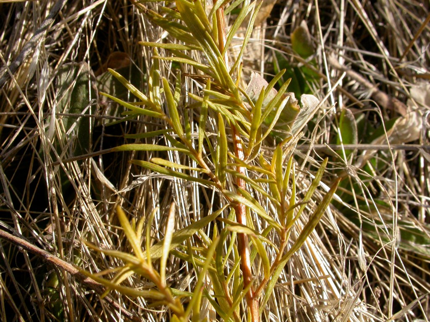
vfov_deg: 32.2
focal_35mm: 45
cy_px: 161
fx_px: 559
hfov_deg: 42.1
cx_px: 215
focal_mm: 9.5
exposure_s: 1/204
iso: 100
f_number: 7.9
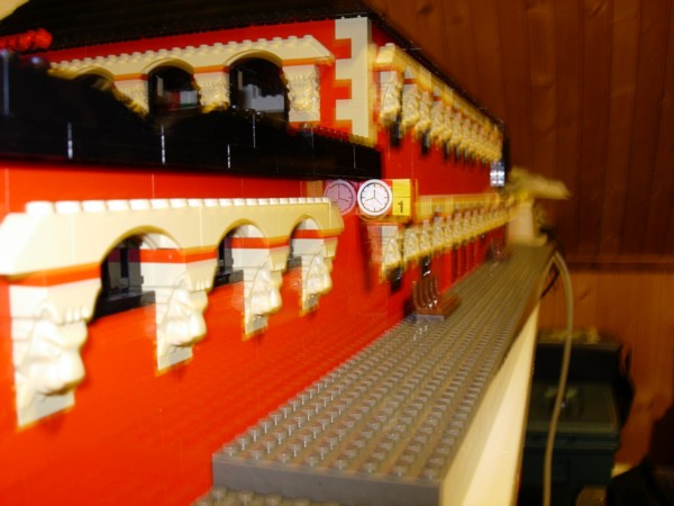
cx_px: 337
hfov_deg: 49.0
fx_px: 740
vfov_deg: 37.7
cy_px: 253
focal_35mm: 38
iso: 79
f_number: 4.8
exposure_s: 1
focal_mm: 7.8
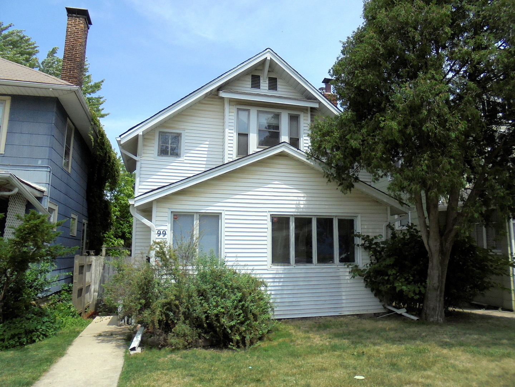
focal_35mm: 26
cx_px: 258
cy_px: 194
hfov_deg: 67.3
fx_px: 387
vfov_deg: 53.1
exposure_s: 1/1000
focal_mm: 4.6
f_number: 3.5
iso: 100
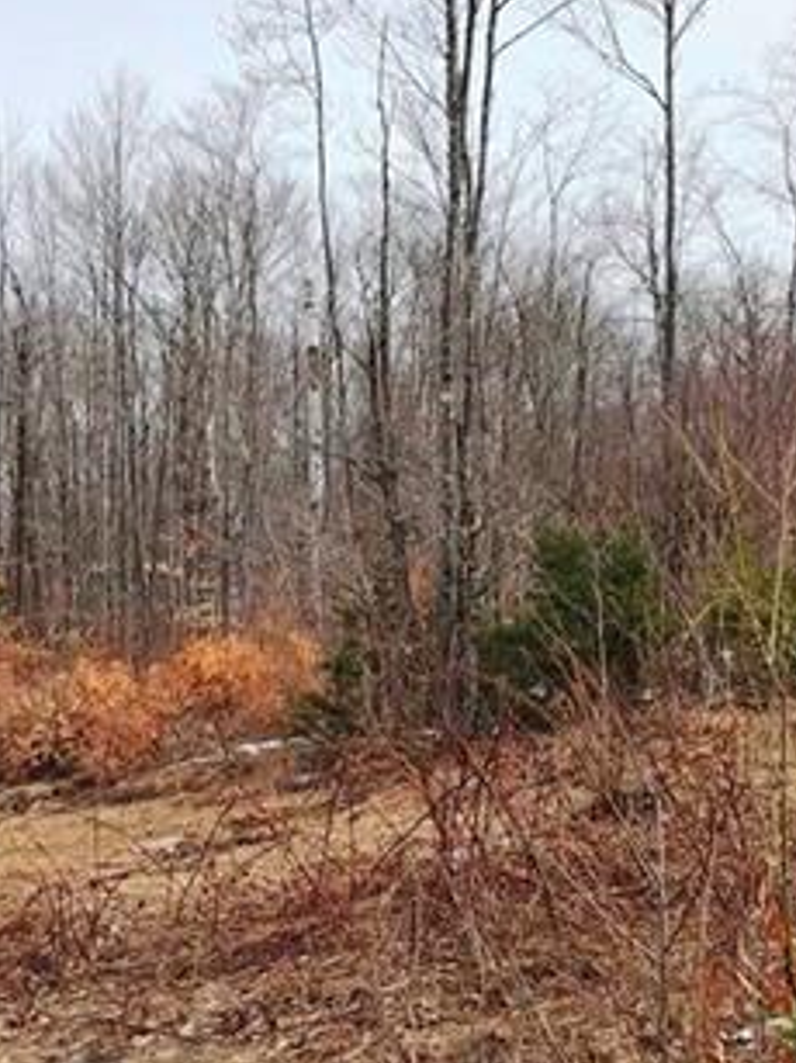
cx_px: 350
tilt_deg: +0.3
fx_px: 2148
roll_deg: -1.0
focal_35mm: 70
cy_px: 734
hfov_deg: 21.0
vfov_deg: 27.6
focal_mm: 3.99
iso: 20
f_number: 1.8
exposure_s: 1/2457
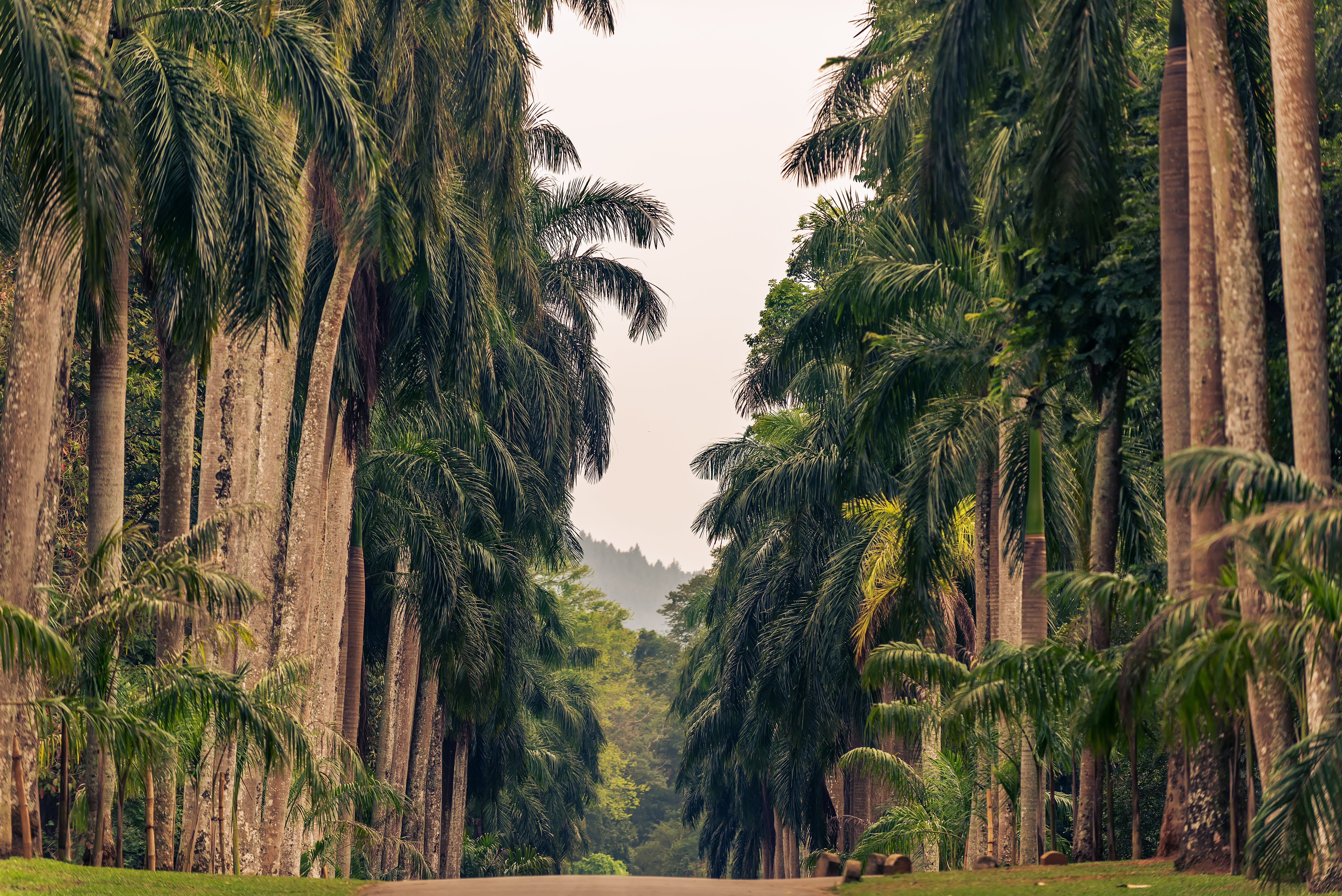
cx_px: 671
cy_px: 448
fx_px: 7458
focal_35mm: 200
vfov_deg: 6.9
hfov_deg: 10.3
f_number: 2.8
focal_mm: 200
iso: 100
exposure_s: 1/500
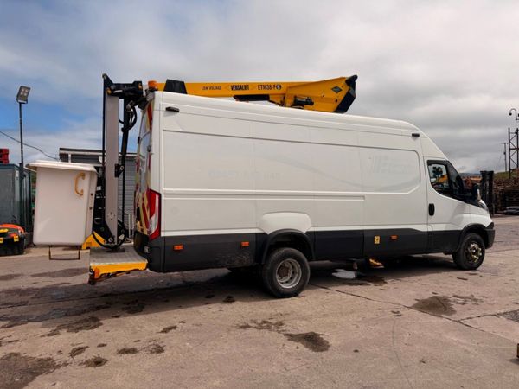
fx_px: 360
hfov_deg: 71.6
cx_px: 260
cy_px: 194
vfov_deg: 56.8
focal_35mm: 24
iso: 80
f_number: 1.78
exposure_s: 1/11905
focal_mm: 6.76
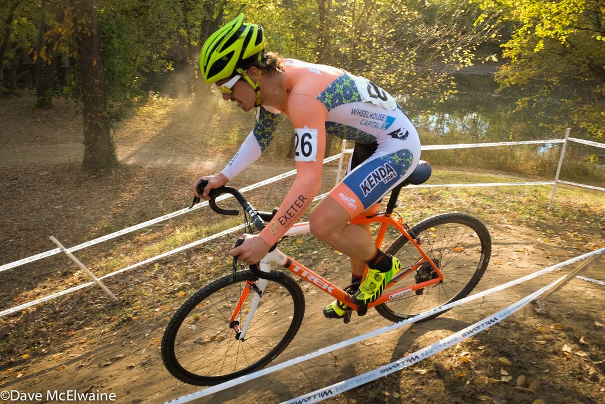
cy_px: 202
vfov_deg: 43.7
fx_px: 504
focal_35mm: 30
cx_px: 302
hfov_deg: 61.9
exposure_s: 1/800
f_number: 5.6
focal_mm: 20
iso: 2500
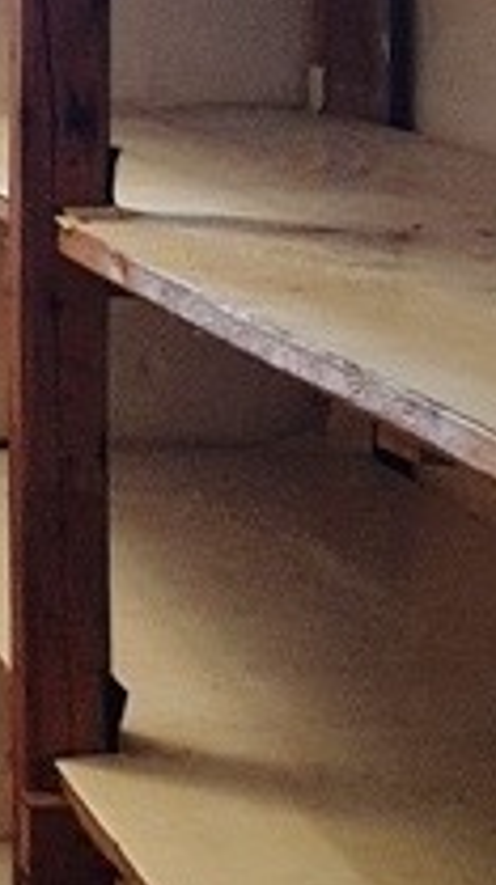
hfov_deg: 8.4
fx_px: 3262
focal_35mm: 139
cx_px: -373
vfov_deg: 15.3
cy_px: 123
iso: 320
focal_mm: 4.3
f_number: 2.4
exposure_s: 1/50
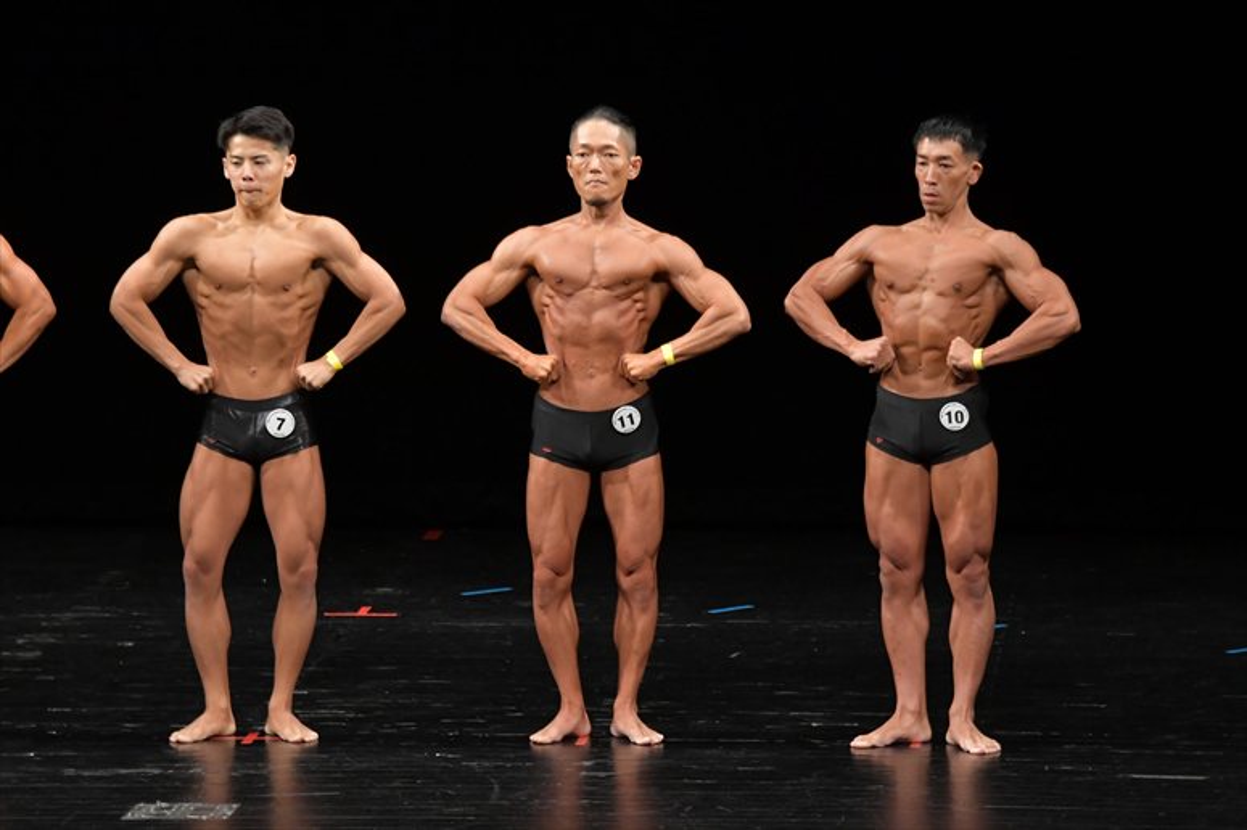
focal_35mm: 255
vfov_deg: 5.4
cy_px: 415
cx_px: 624
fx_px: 8829
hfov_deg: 8.1
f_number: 5.6
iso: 2500
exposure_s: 1/400
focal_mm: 170
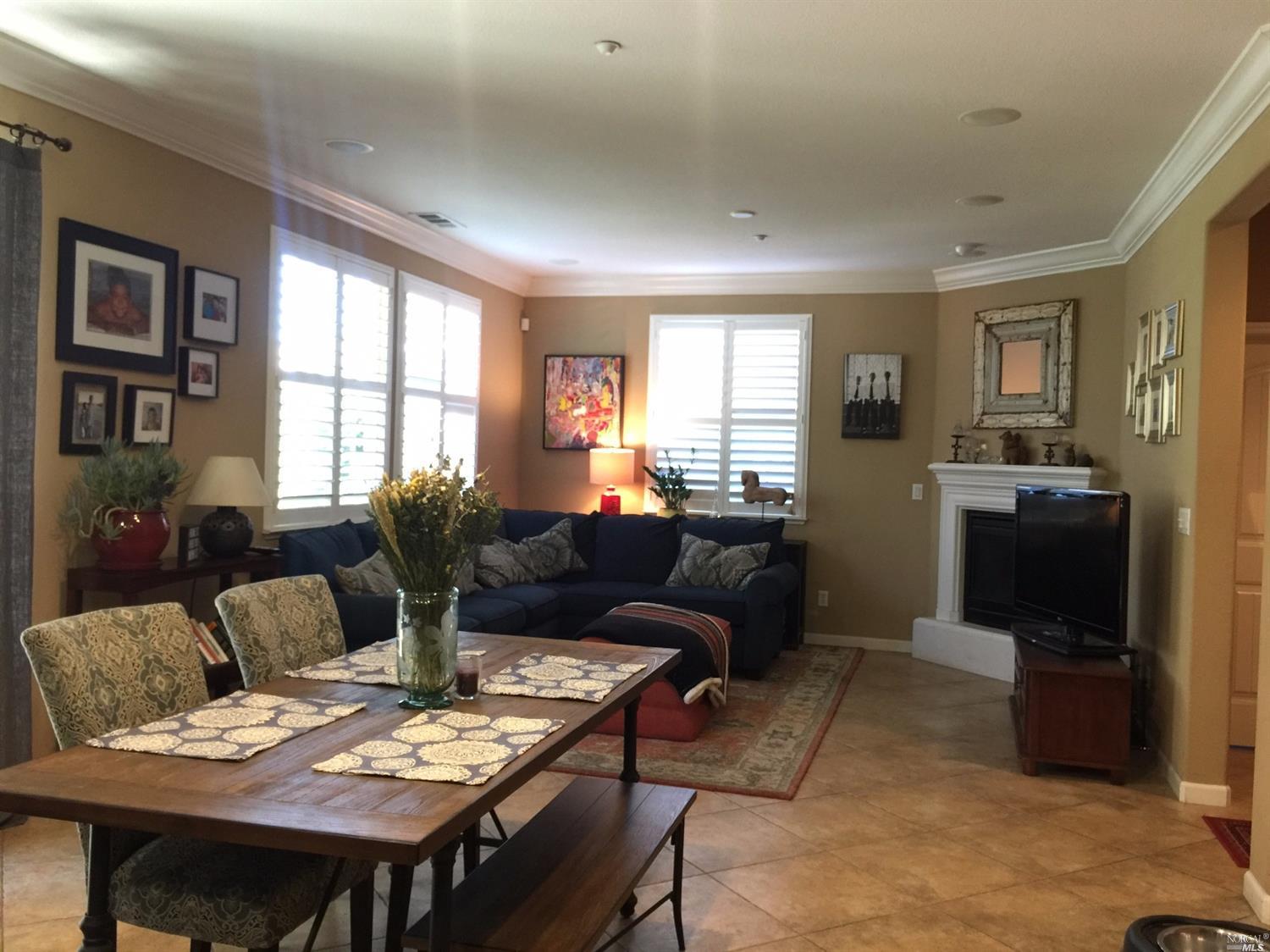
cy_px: 476
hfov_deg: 61.7
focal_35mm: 29
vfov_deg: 48.2
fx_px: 1064
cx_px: 635
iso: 100
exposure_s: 1/15
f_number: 2.2
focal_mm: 4.15
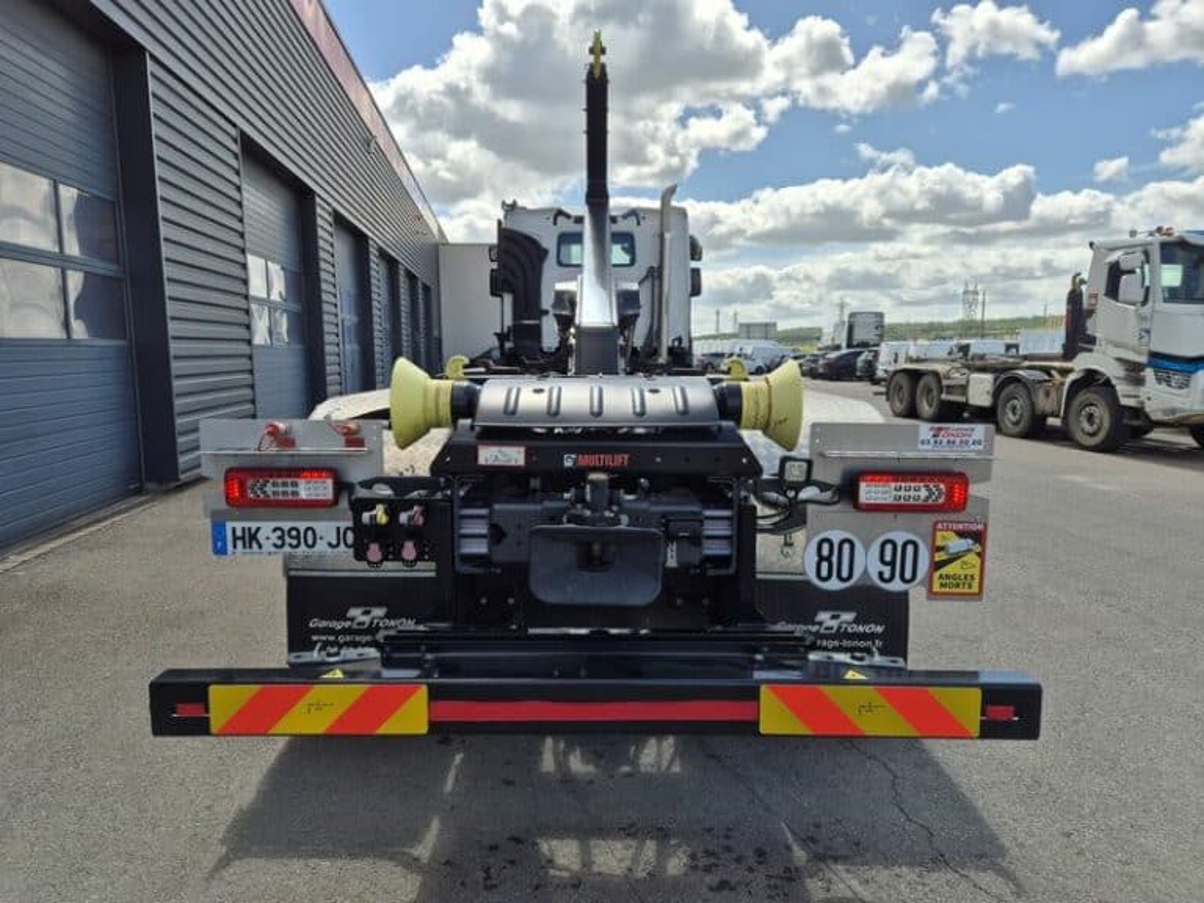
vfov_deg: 58.9
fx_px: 800
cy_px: 452
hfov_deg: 73.9
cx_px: 602
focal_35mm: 23
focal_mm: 5.4
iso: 25
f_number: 1.8
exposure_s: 1/2184
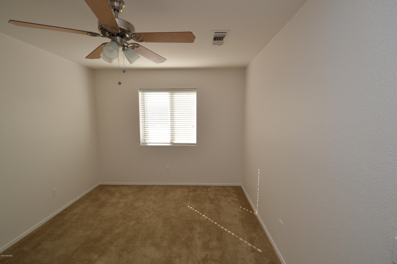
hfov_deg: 100.4
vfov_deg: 77.2
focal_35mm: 15
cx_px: 198
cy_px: 132
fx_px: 165
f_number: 5
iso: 400
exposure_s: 1/100
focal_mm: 10
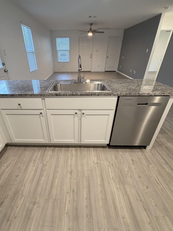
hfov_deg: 71.2
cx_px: 74
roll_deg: +1.0
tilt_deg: -32.1
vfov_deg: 87.4
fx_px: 120
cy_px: 128
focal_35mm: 18
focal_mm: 2.22
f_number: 2.2
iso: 400
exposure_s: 1/60
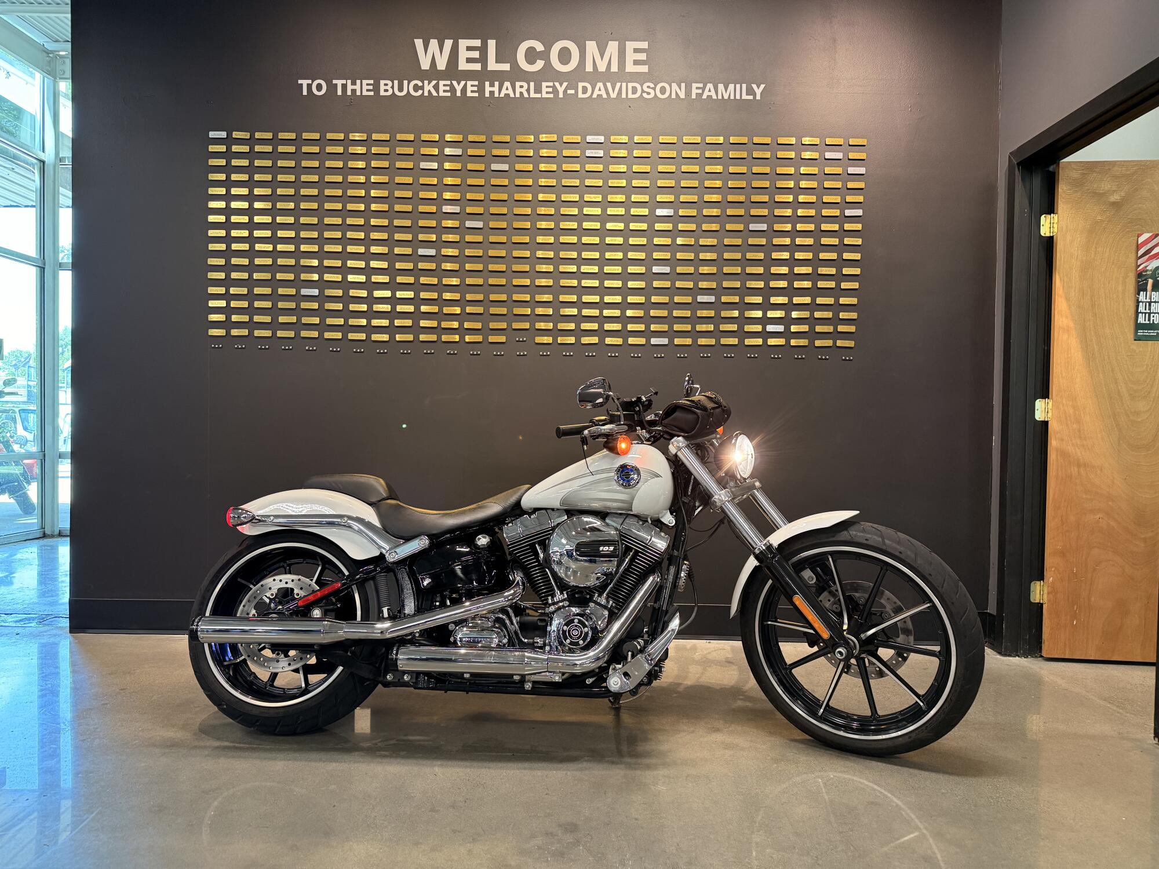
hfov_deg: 71.6
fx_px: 804
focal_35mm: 24
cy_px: 434
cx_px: 580
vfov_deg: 56.8
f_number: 1.78
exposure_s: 1/60
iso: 200
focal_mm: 6.76
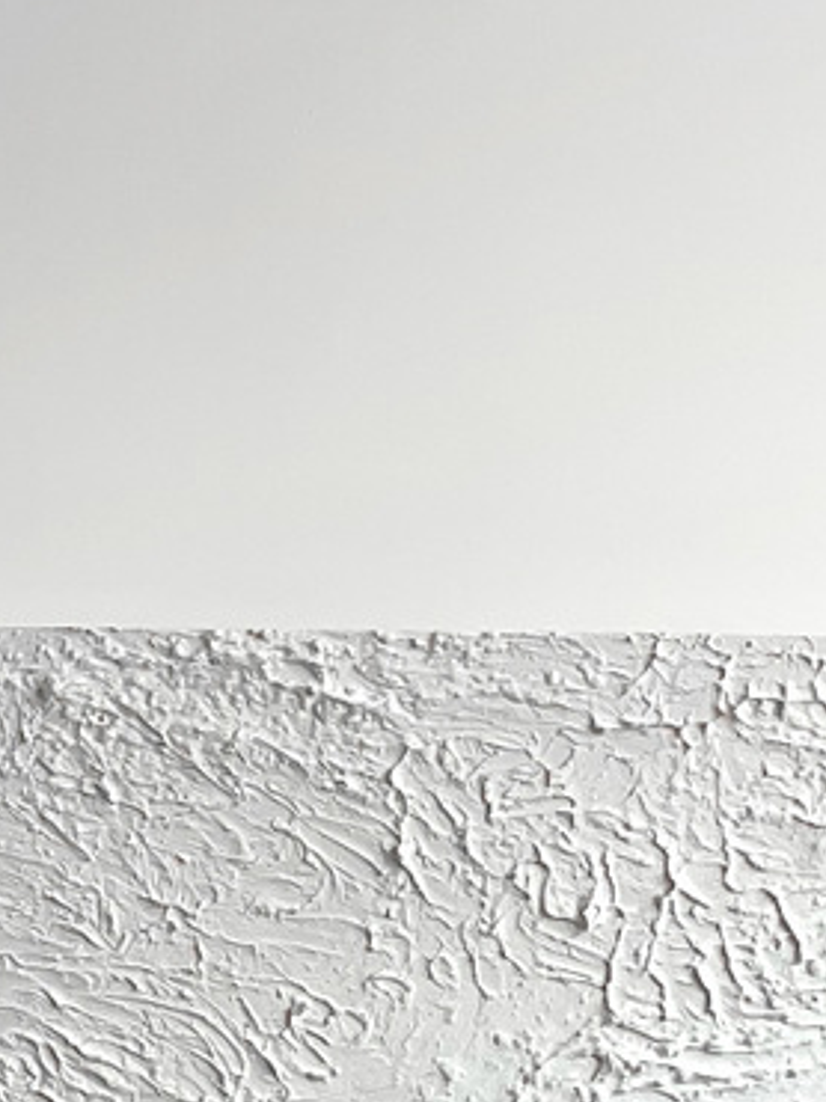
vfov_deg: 15.5
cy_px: 1132
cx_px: -945
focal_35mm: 125
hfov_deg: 10.6
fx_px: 3979
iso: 25
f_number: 1.8
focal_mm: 3
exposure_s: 1/120
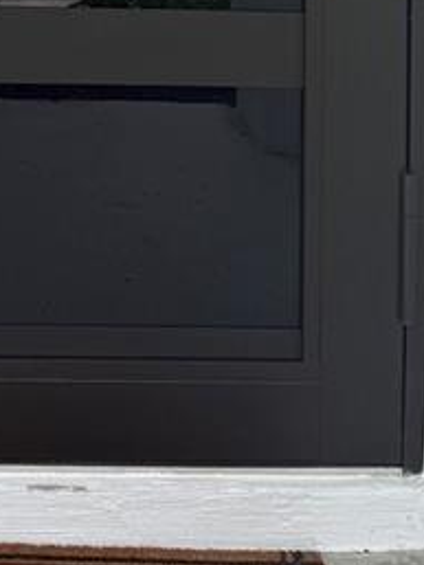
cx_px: -46
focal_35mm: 112
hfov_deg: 13.0
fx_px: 1828
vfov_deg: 15.7
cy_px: -367
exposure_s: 1/695
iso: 80
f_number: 1.78
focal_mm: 6.76
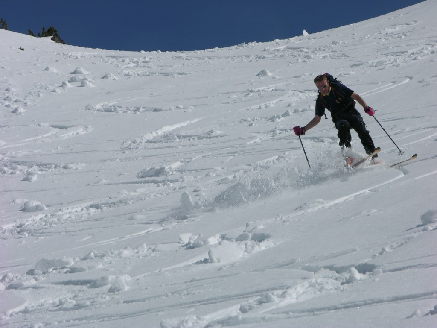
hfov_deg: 11.0
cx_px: 218
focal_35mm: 180
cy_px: 164
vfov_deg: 8.2
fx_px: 2272
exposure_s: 1/602
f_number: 8
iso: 50
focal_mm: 44.7
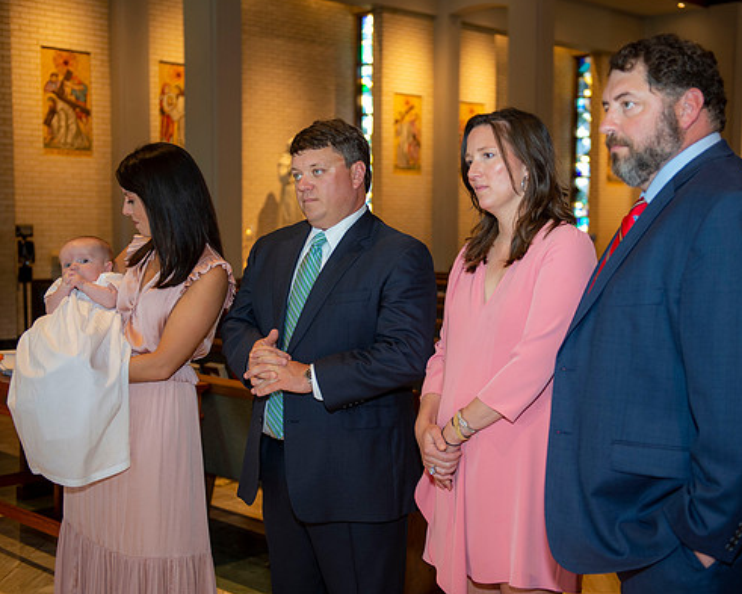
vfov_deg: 29.1
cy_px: 295
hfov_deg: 35.9
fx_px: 1142
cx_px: 414
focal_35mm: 52
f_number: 2.8
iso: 1000
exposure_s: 1/100
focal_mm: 44
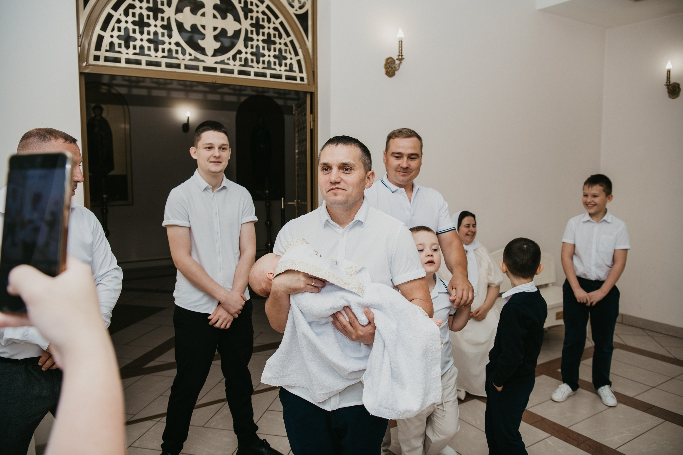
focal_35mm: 28
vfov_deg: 46.4
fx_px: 531
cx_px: 342
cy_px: 228
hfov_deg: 65.5
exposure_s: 1/160
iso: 125
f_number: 4
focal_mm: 28
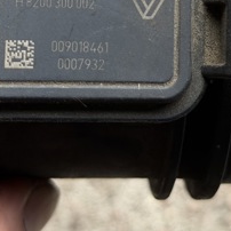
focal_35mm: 134
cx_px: 192
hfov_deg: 13.0
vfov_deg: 12.8
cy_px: -35
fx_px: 1012
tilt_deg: -77.9
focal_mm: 6.76
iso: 64
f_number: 1.78
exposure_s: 1/121
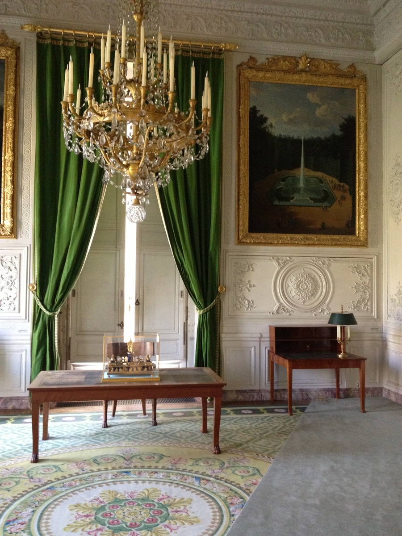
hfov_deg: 40.7
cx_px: 201
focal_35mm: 35
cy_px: 268
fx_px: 542
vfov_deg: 52.6
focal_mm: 4.28
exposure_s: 1/20
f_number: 2.4
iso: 320
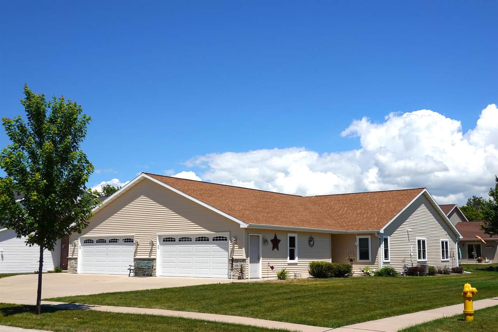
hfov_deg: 47.4
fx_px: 567
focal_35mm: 41
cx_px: 249
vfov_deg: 32.6
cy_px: 166
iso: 100
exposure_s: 1/1250
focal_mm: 15.28
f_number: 5
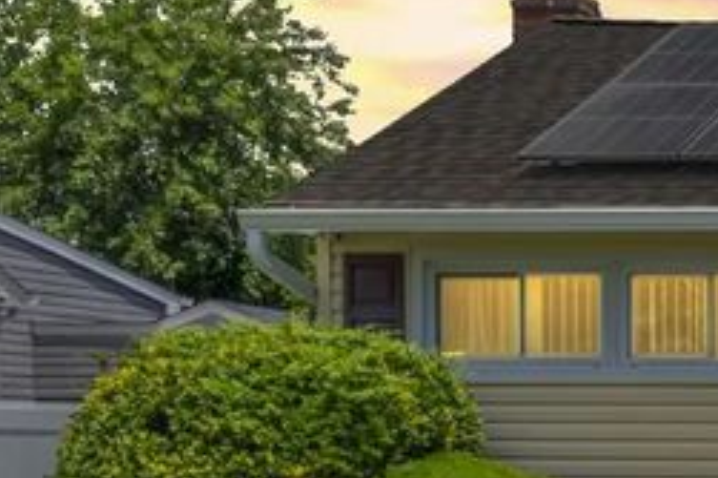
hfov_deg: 17.3
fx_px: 1873
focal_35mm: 94
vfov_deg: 14.3
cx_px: 1324
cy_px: 505
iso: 100
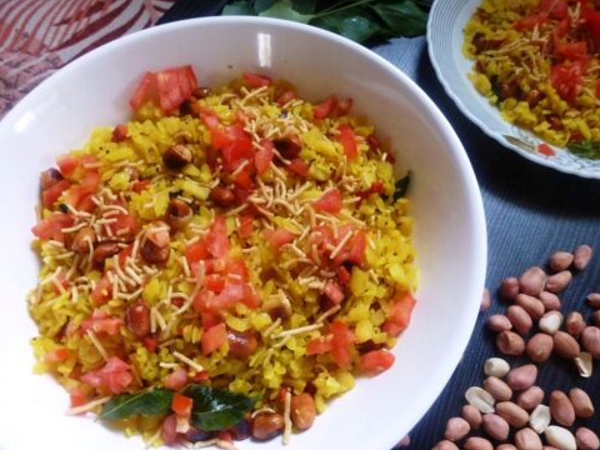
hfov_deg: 69.4
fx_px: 433
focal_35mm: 25
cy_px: 229
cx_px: 310
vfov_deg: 54.9
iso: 400
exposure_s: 1/30
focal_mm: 4.3
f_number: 3.3
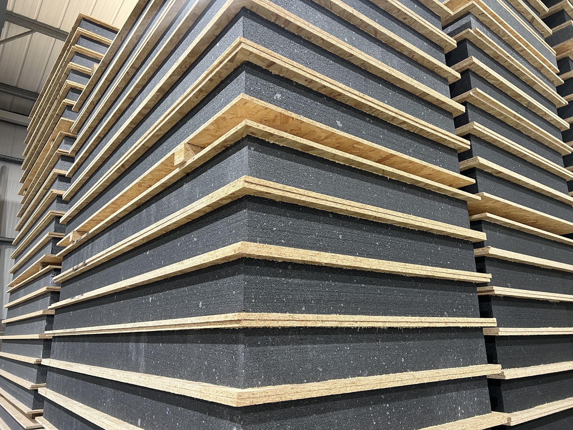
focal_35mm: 26
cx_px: 286
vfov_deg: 53.1
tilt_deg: +14.1
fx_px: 430
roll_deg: +1.5
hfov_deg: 67.3
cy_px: 215
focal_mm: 5.7
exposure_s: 1/72
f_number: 1.5
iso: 125
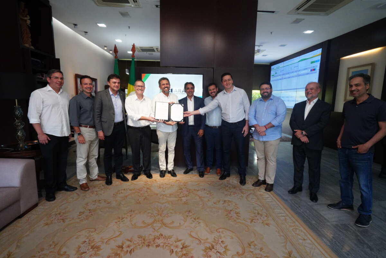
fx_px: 193
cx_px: 193
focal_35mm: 18
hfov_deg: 90.0
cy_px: 129
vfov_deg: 67.5
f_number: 9
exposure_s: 1/160
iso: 8000
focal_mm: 18
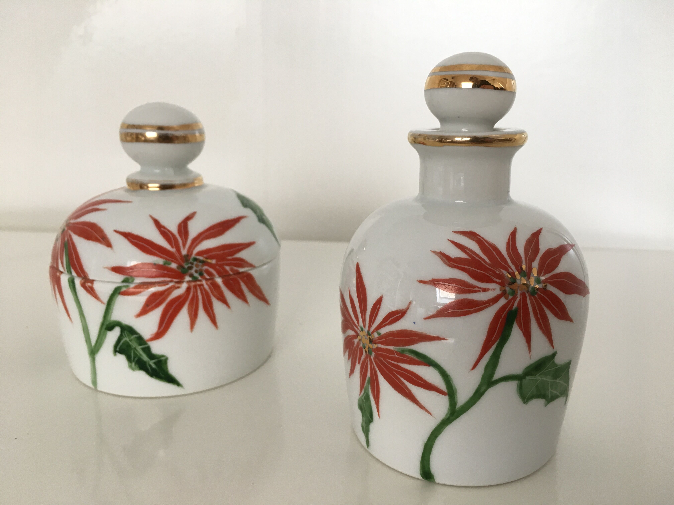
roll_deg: -0.1
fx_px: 565
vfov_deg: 48.2
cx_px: 337
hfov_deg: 61.7
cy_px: 252
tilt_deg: -16.1
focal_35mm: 29
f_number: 2.2
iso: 64
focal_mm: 4.15
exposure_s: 1/30
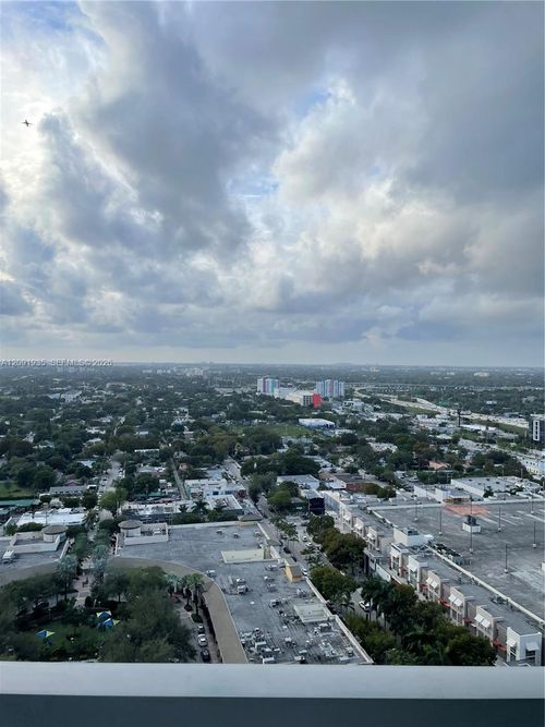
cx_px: 272
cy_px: 364
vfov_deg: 67.3
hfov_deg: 53.0
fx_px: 546
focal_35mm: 26
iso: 32
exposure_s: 1/2398
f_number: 1.6
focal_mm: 4.2
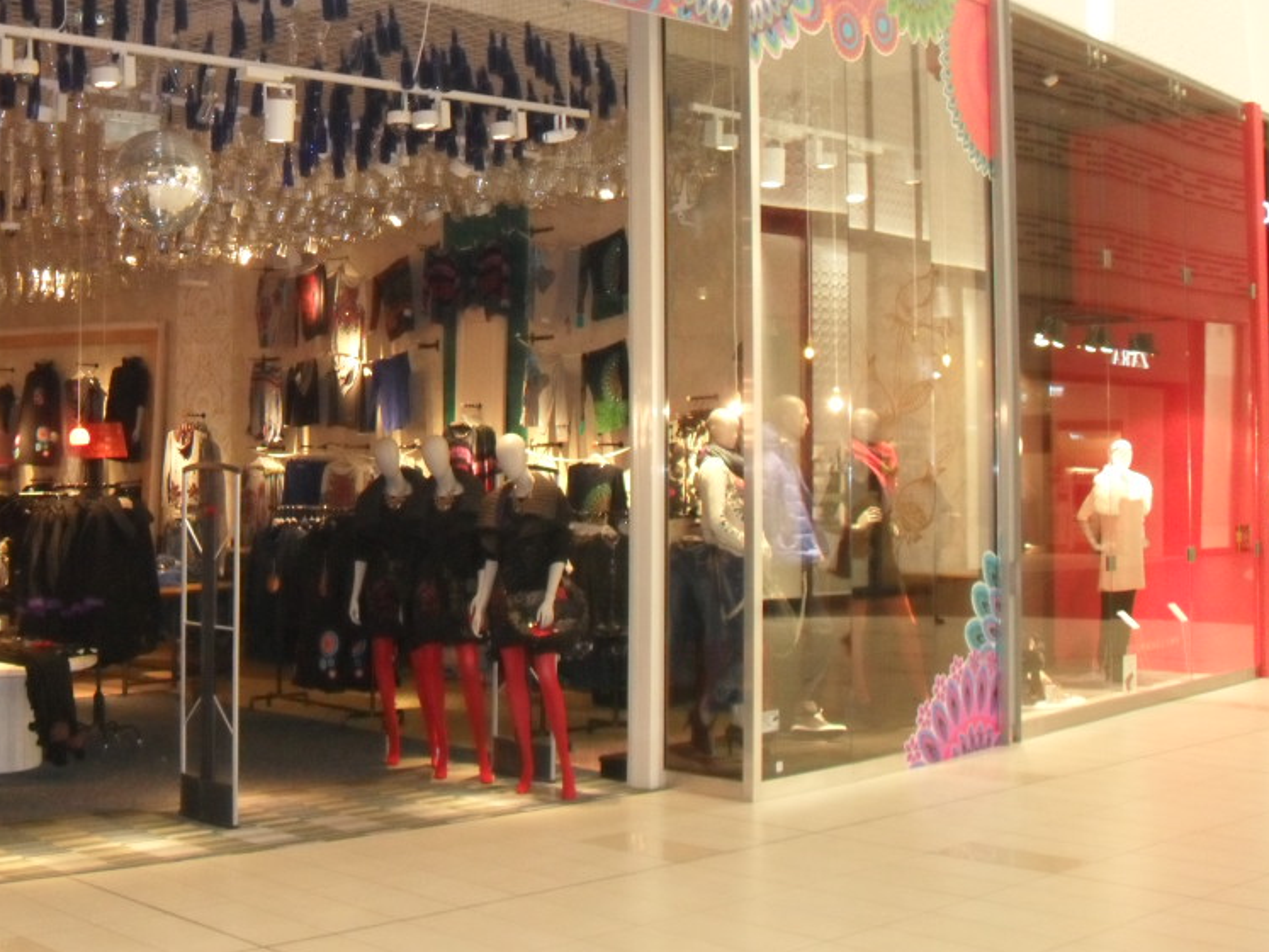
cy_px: 326
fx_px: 1759
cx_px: 420
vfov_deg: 30.1
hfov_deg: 39.2
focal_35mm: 48
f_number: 2.8
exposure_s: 1/45
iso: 320
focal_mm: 6.2
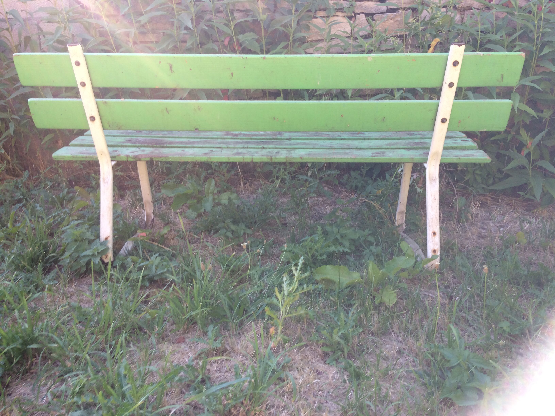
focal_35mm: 29
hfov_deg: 61.7
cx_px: 278
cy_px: 208
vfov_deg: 48.2
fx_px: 465
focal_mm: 4.15
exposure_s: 1/109
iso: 32
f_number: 2.2
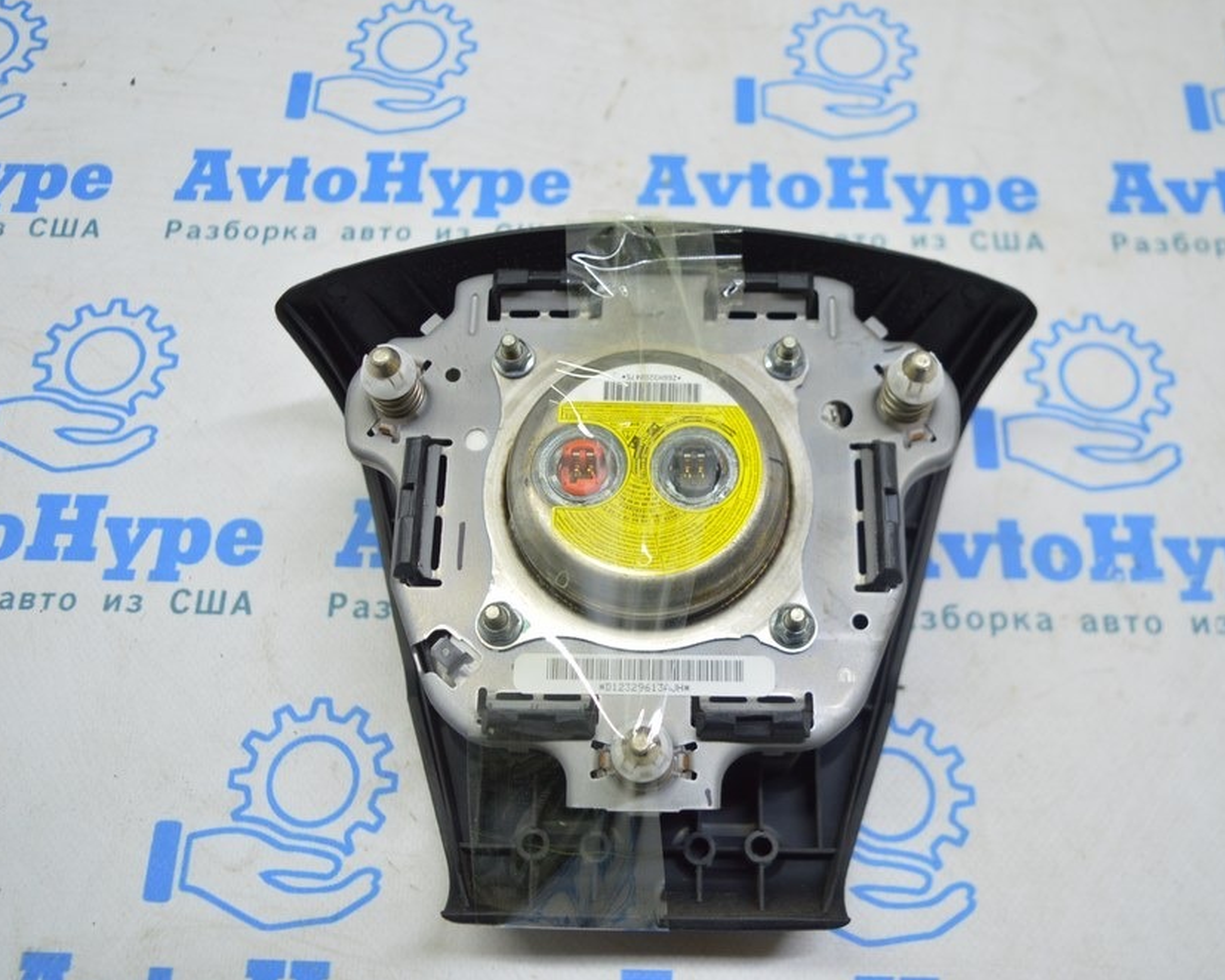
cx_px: 624
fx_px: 1327
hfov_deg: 49.6
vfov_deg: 40.6
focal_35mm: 37
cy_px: 479
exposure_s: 1/50
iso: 400
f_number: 3.8
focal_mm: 21
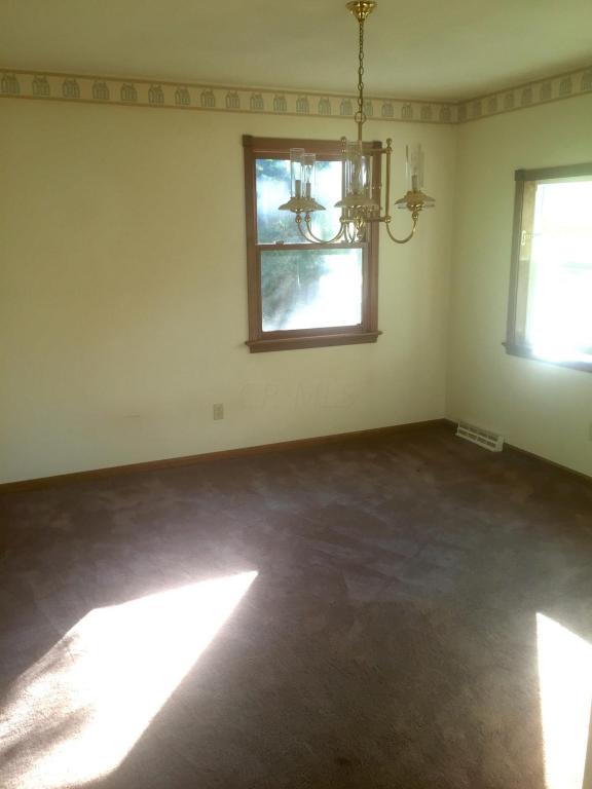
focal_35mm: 29
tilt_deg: -11.4
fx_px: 661
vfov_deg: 61.7
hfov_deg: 48.2
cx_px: 296
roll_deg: +0.6
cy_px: 394
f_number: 2.2
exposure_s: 1/60
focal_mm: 4.15
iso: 40
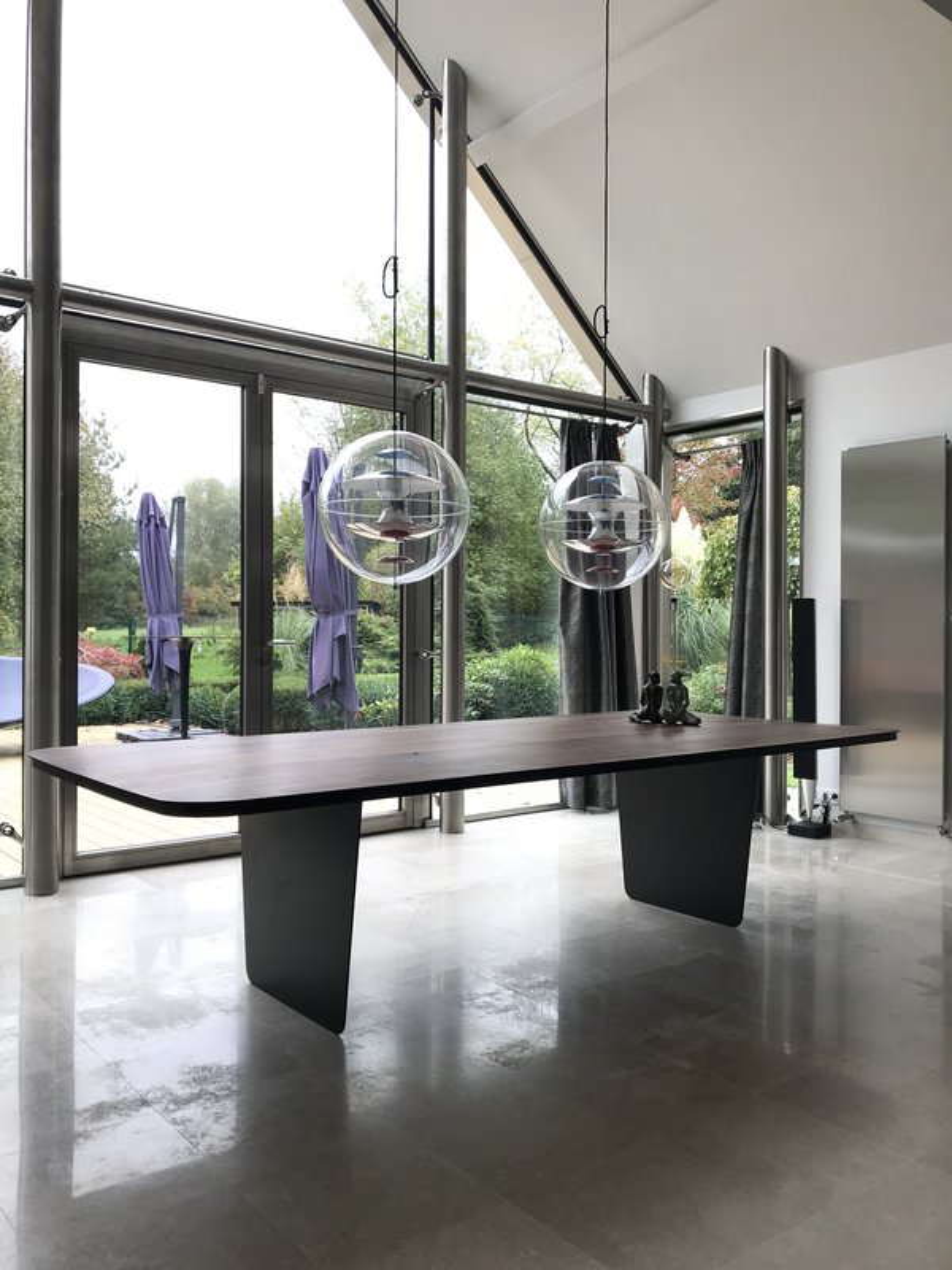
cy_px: 635
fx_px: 1027
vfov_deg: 63.4
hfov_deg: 49.7
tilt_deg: -0.1
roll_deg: -0.8
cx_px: 476
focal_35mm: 28
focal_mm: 3.99
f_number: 1.8
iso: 20
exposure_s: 1/190
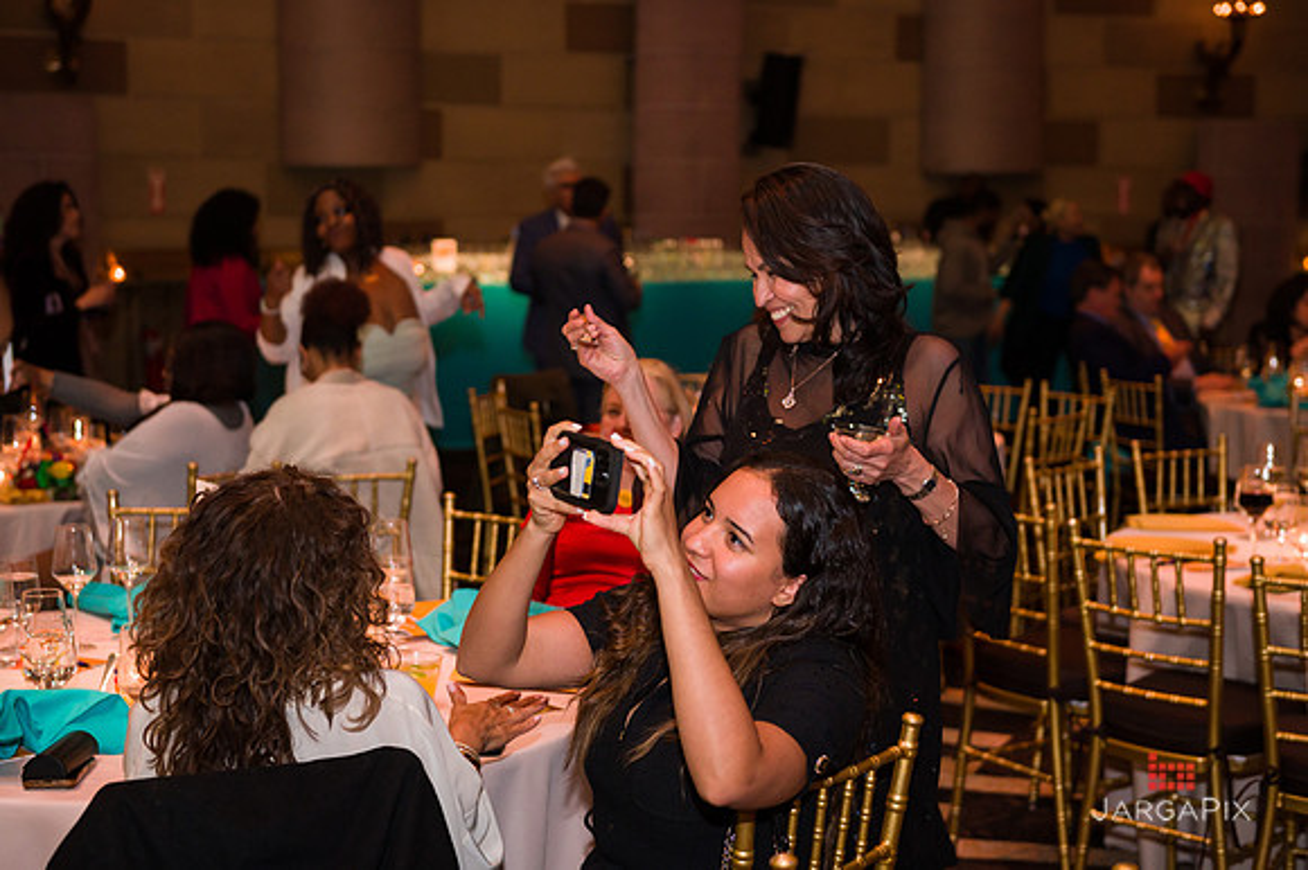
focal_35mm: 58
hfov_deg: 34.5
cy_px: 435
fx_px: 2106
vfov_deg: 23.4
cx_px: 654
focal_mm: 58
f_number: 4
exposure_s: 1/200
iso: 1600
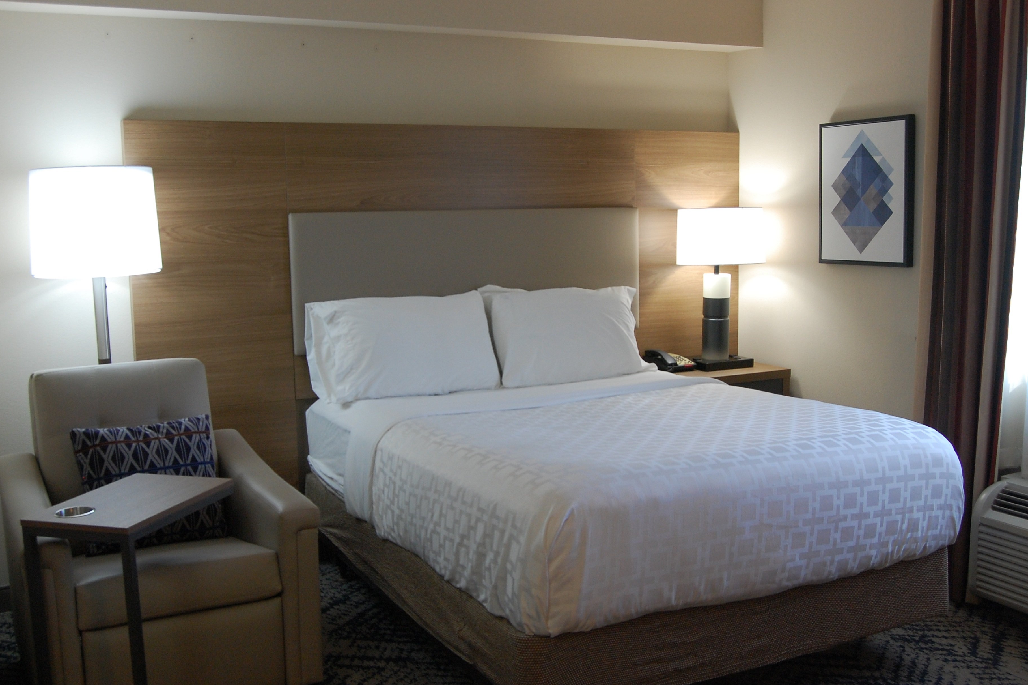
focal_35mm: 38
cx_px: 520
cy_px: 347
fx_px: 1085
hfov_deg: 50.7
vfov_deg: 35.1
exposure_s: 1/30
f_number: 7.1
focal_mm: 24
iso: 800
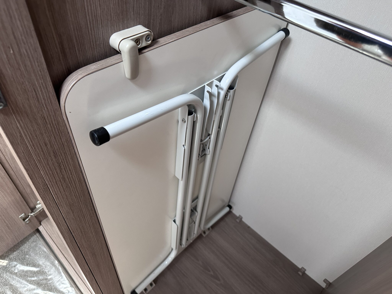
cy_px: 147
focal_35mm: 24
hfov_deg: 71.6
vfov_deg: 56.8
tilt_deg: -46.8
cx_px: 196
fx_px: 272
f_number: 1.78
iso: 400
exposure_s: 1/60
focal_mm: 6.86
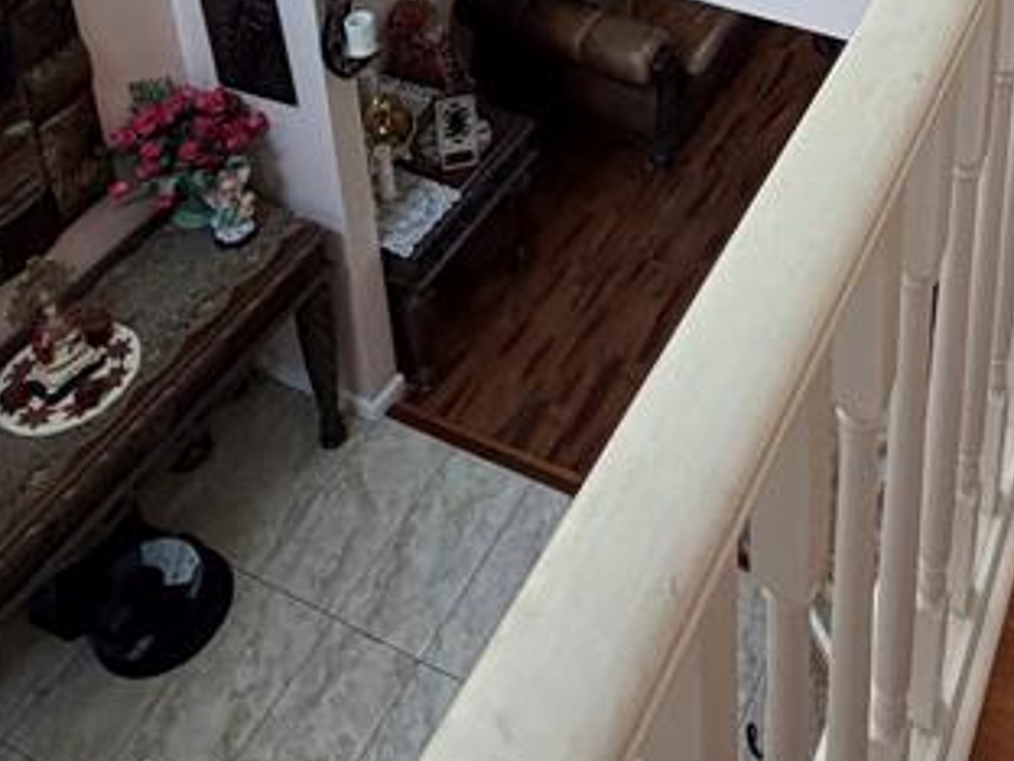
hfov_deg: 39.6
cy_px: -338
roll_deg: +0.5
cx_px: 809
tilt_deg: -22.6
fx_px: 1347
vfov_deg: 25.1
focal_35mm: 46
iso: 200
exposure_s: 1/120
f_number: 2.2
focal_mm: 2.22
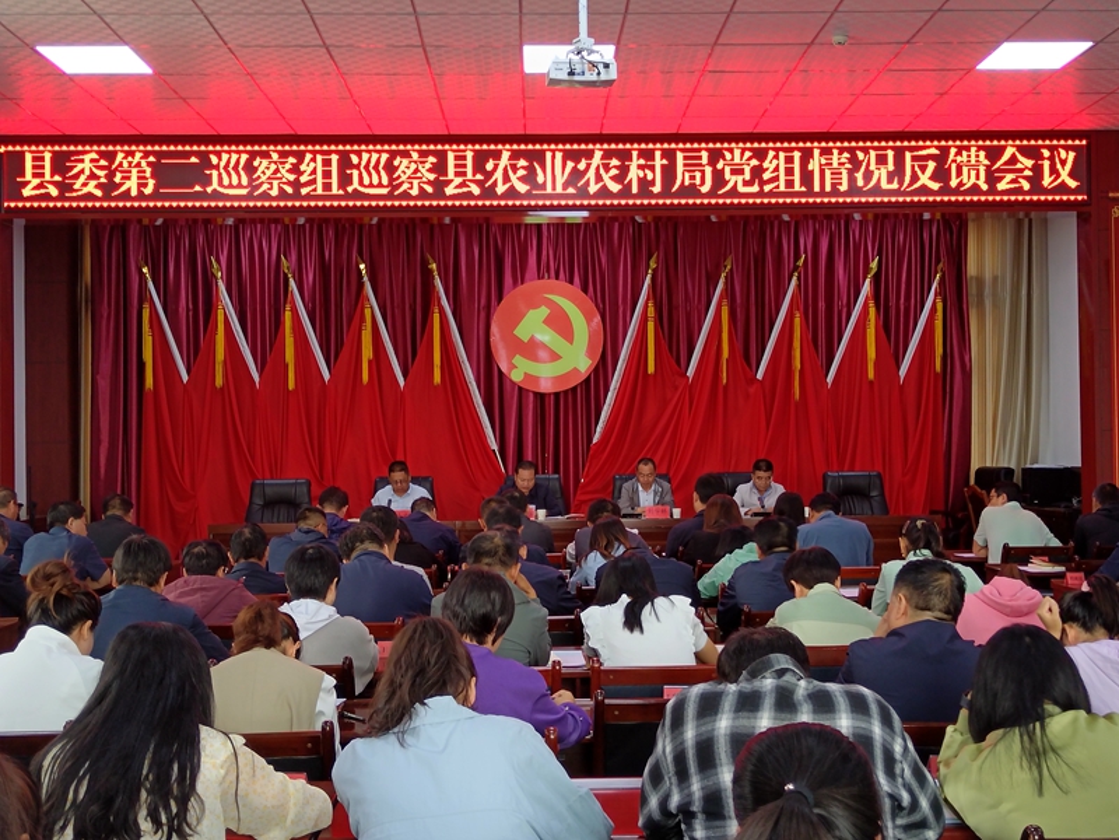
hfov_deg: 44.8
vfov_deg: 34.3
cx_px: 560
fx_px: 1358
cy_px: 420
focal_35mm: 42
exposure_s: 1/33.3
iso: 1028
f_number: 1.8
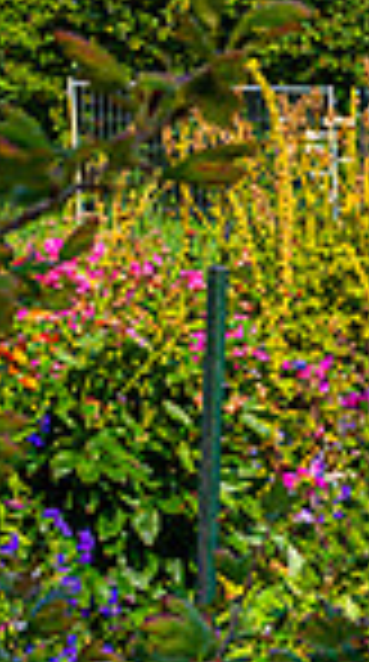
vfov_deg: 19.1
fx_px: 1961
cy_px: 354
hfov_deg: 8.4
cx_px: 1242
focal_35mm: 112
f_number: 8
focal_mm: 27
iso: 100
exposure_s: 1/200
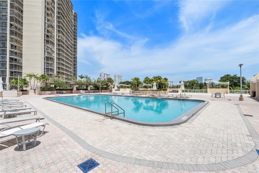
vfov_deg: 74.6
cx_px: 130
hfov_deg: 97.6
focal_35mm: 16
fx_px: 113
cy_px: 86
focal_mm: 10.5
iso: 100
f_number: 11
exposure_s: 1/250
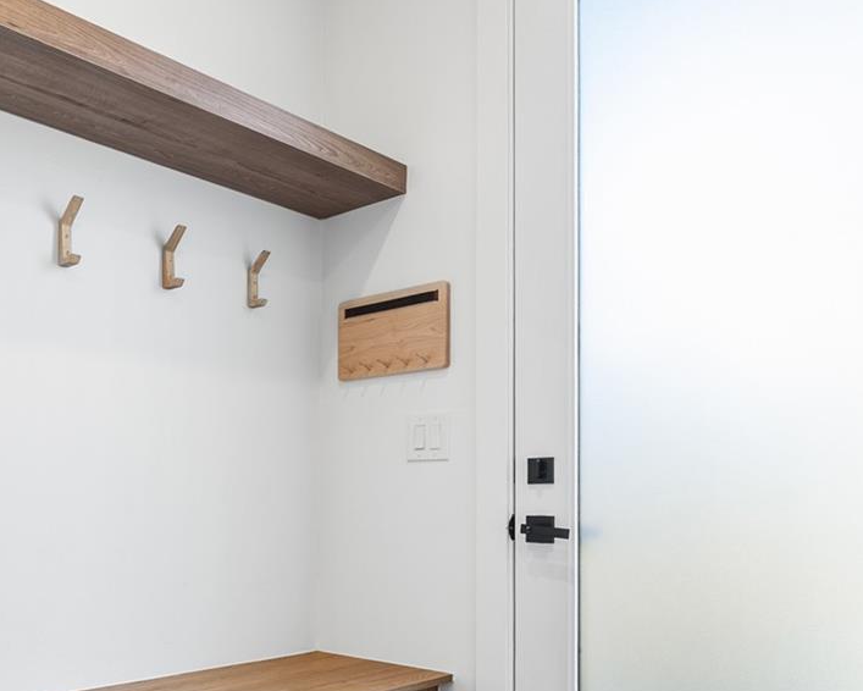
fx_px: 869
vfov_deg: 42.2
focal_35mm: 34
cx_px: 193
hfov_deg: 50.2
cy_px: 512
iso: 200
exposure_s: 1/200
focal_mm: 16
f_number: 8
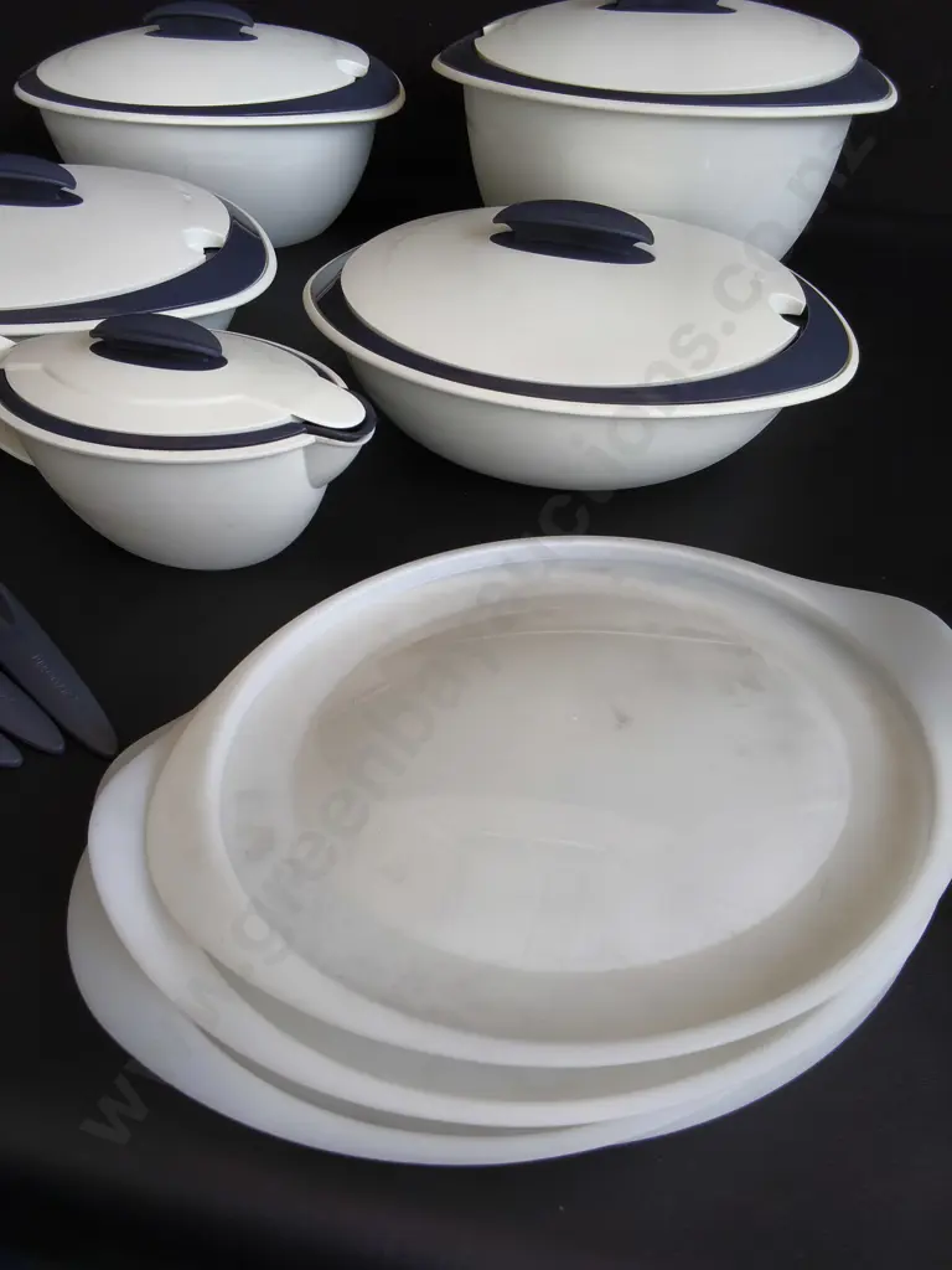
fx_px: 990
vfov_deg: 65.3
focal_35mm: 27
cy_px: 635
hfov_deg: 51.4
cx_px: 476
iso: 32
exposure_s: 1/100
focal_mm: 2.87
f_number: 2
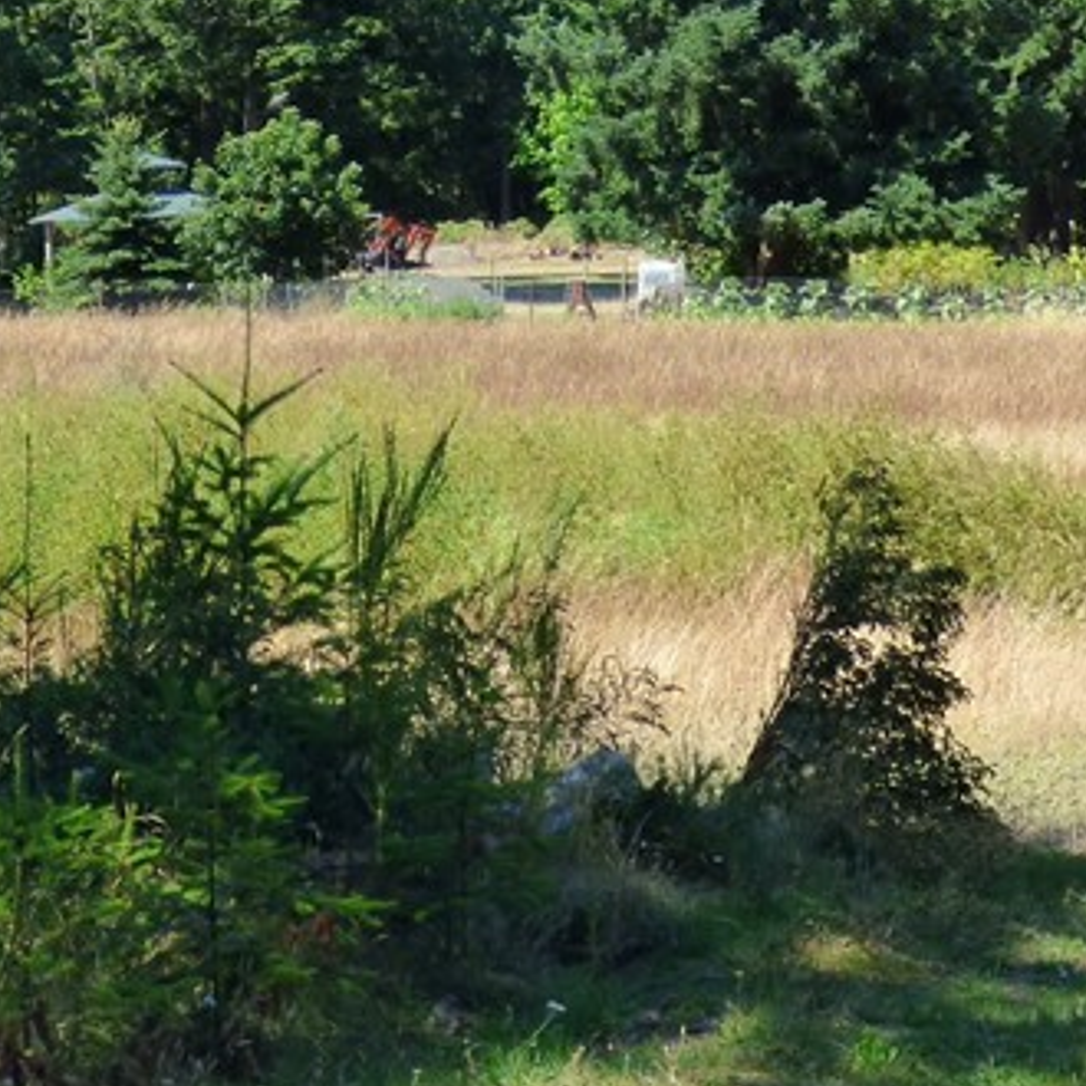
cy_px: 46
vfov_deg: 12.6
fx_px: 4863
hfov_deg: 12.7
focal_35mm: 137
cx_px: 362
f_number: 3.8
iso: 200
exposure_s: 1/500
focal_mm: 8.68
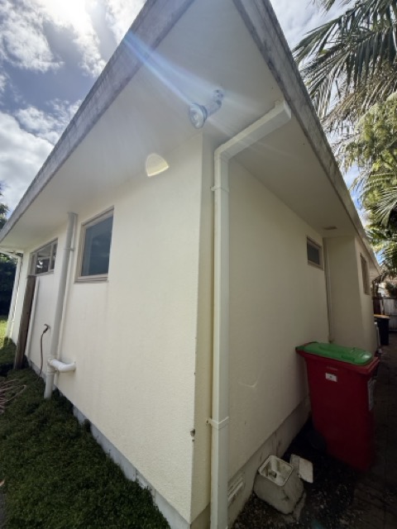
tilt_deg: +11.7
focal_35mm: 14
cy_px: 264
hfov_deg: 85.7
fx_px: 214
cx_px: 198
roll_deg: -1.8
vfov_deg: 102.1
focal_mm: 2.22
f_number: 2.2
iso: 50
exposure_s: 1/1368
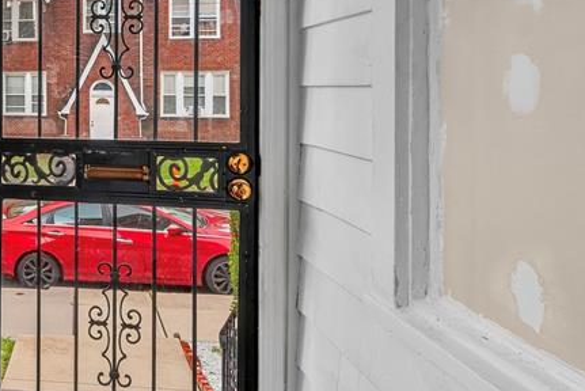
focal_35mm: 38
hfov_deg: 40.5
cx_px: -64
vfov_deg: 34.5
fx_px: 618
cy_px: 107
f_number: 9
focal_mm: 16
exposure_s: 1/6
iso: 250
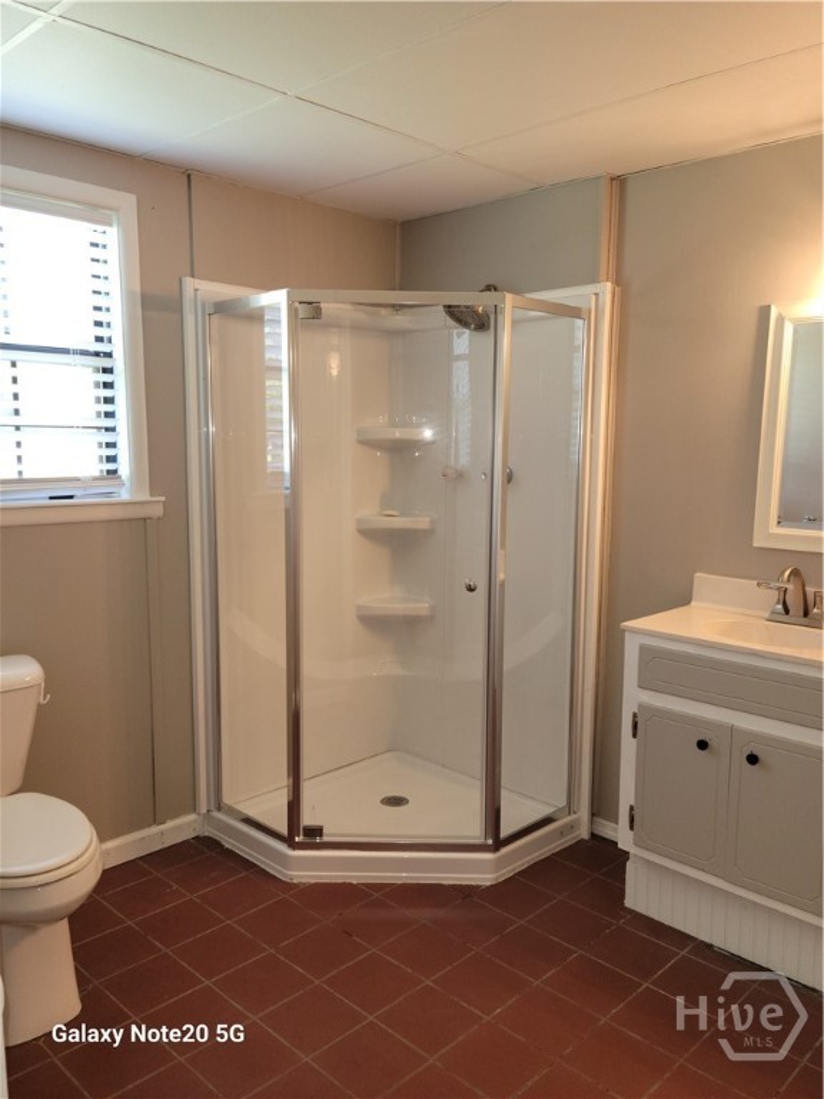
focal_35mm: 28
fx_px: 889
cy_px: 550
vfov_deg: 63.4
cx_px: 412
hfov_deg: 49.7
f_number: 2
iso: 80
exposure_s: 1/30
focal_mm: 5.9
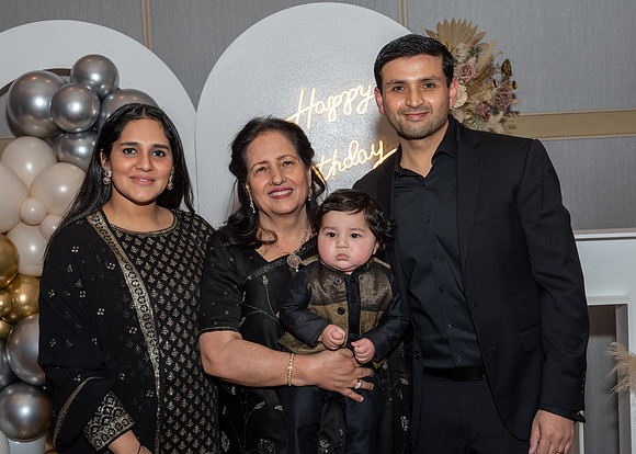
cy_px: 224
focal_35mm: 53
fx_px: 957
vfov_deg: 26.7
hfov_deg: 36.7
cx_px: 312
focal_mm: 32
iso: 500
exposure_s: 1/250
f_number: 7.1
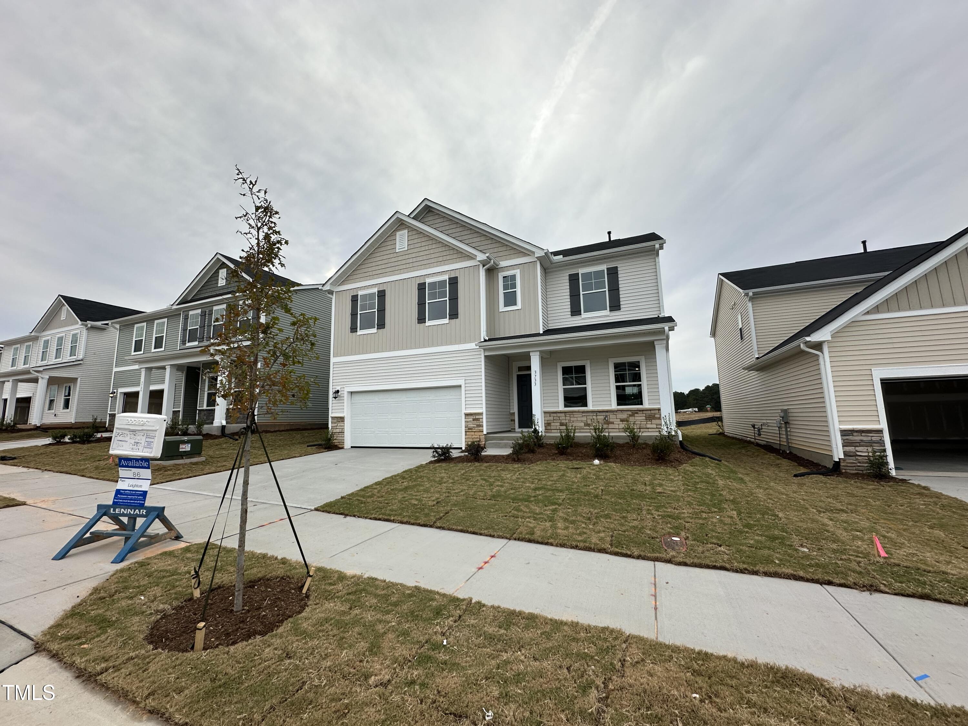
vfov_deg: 85.7
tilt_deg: +8.4
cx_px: 484
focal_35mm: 14
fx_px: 391
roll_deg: +1.1
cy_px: 363
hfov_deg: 102.1
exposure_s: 1/796
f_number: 2.2
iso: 40
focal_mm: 2.22
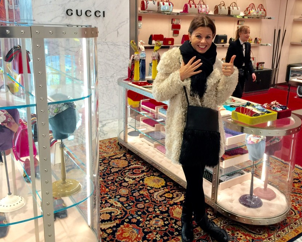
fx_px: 313
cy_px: 104
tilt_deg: -15.7
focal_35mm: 35
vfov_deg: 42.1
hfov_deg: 51.3
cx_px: 174
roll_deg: -1.4
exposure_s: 1/33
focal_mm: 4.15
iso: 32
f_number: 2.2
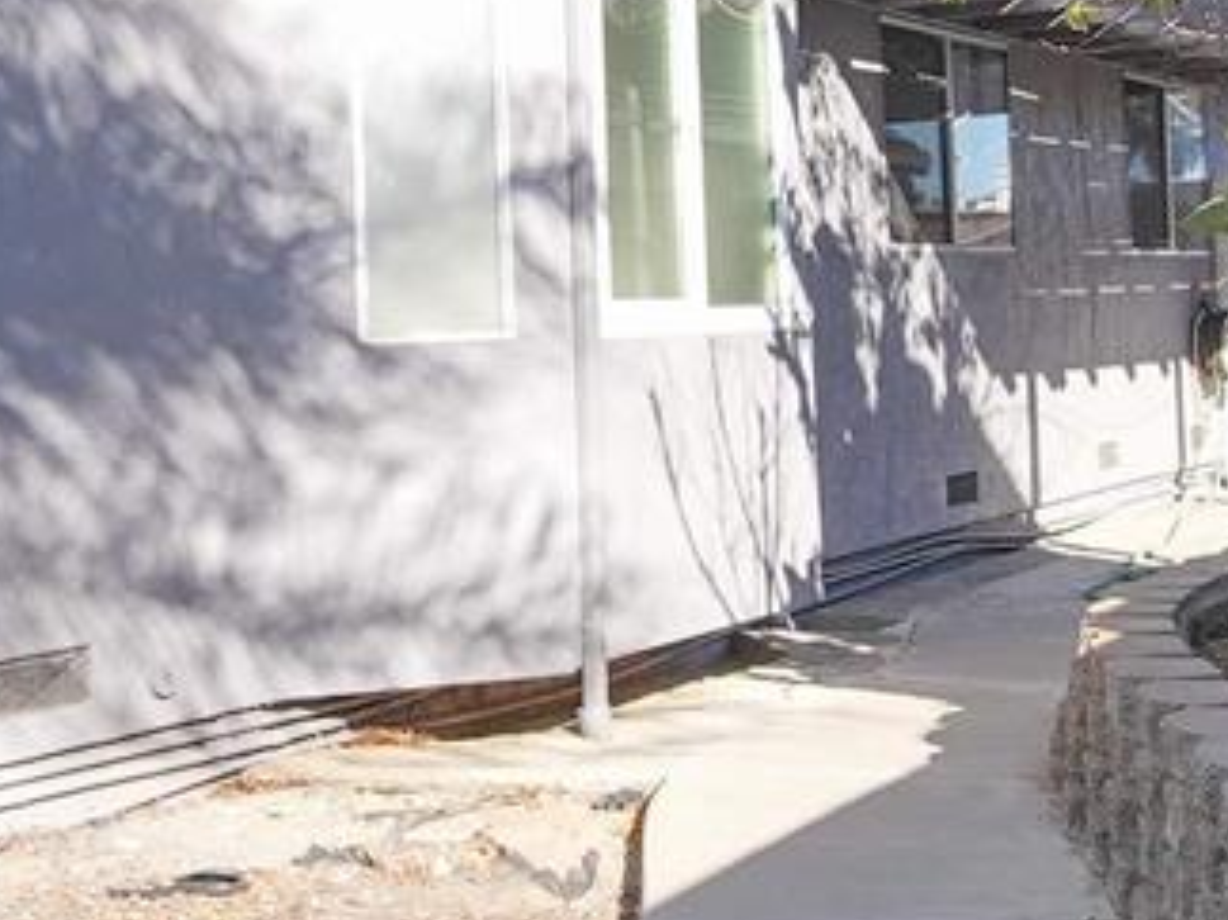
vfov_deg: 24.1
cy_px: 219
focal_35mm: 60
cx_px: 764
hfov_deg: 32.1
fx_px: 2128
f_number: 8
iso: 125
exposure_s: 1/100
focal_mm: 14
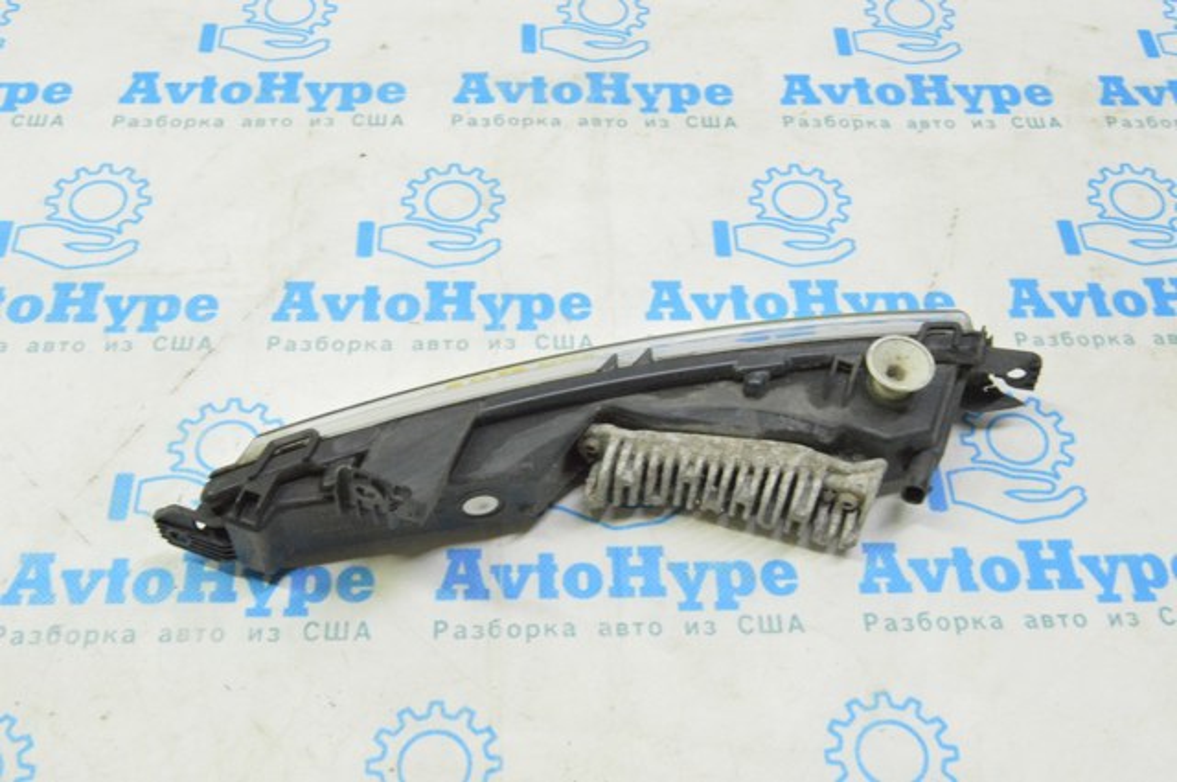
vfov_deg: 31.8
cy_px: 391
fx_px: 1371
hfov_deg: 46.5
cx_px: 588
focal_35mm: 42
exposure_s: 1/20
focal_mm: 28
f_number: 20
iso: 6400
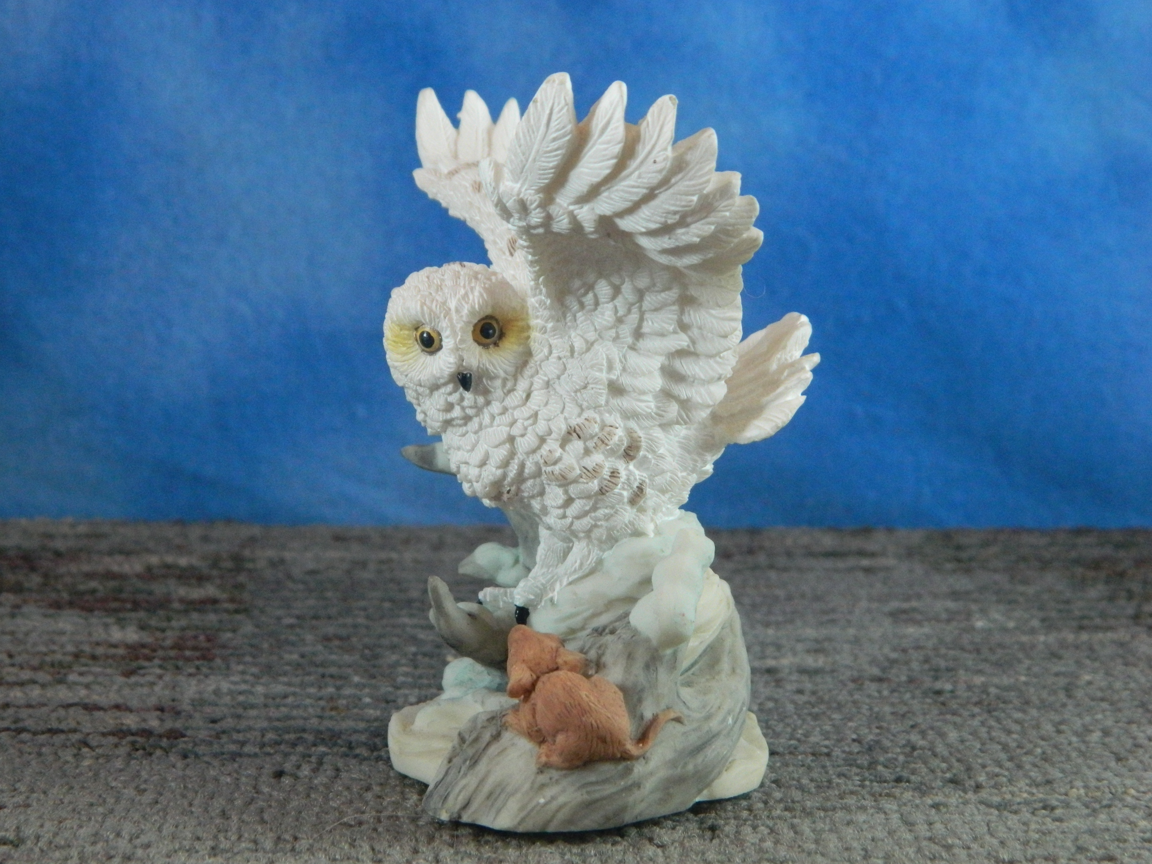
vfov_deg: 21.0
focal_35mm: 70
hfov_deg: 27.8
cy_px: 432
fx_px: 2330
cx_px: 576
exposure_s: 1/40
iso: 400
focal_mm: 12.6
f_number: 4
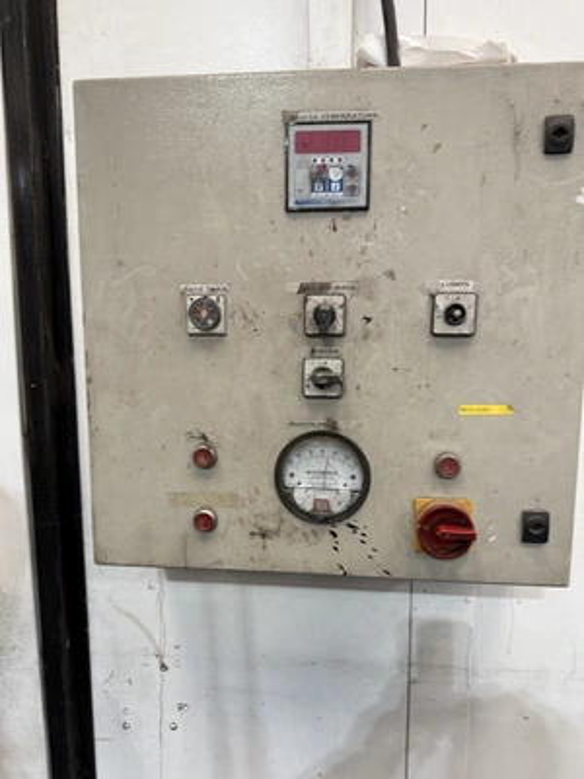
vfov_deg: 71.6
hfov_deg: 56.8
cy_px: 390
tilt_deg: -8.9
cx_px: 292
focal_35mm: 24
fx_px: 540
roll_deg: -2.0
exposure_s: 1/68
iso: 200
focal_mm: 6.76
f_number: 1.78
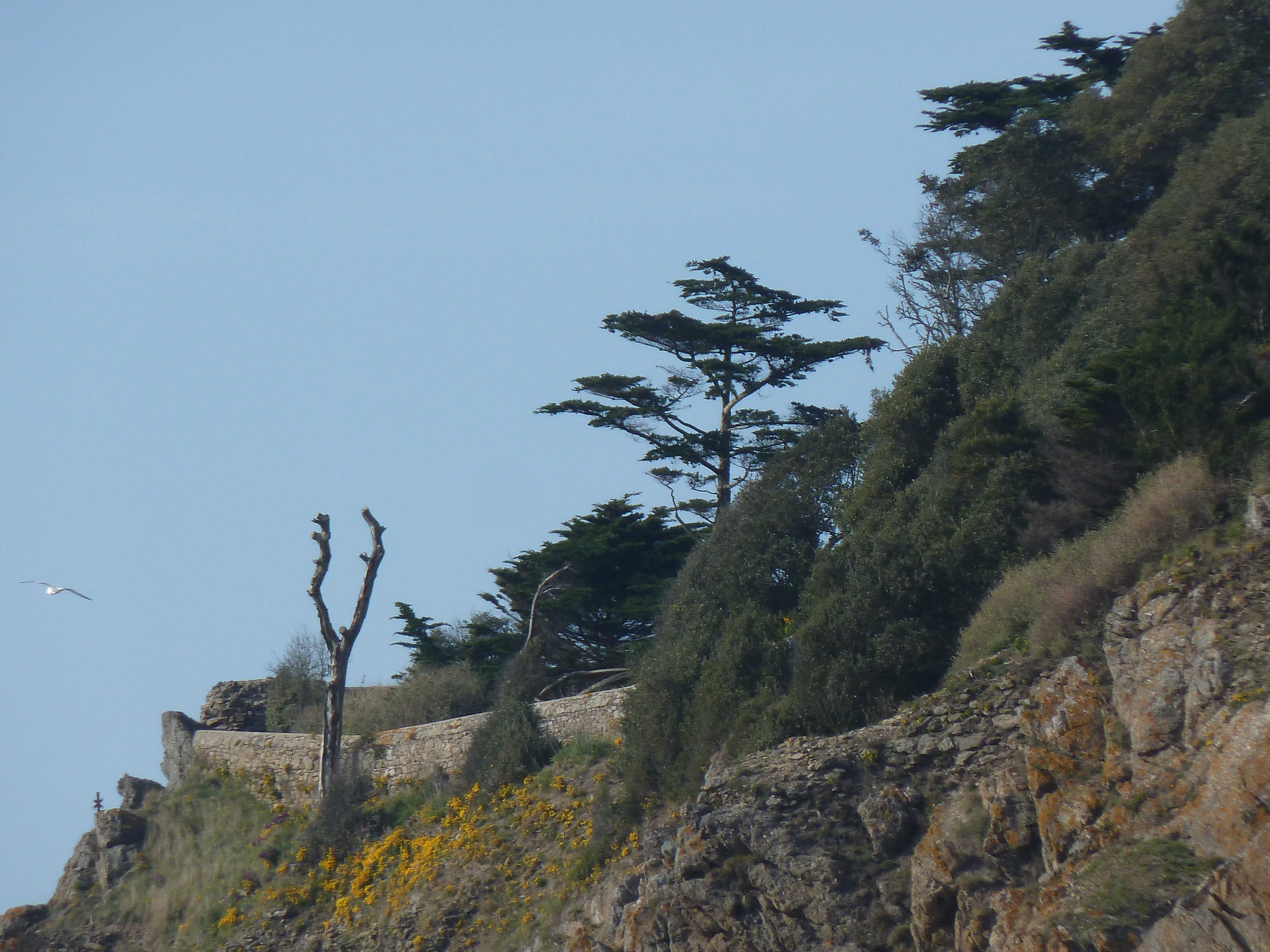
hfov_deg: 5.0
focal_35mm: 399
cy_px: 476
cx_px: 635
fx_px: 14639
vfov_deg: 3.7
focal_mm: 49.2
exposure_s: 1/500
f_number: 4.9
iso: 80
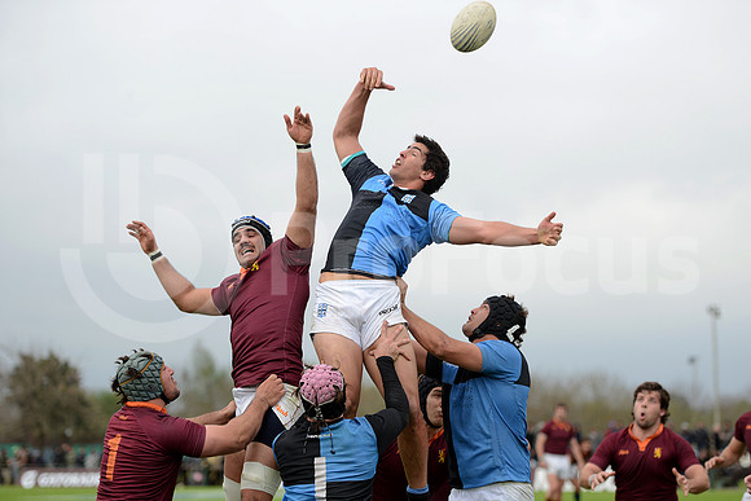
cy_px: 250
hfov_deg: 19.5
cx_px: 376
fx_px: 2191
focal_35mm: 105
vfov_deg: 13.0
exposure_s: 1/1250
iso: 320
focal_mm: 105
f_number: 2.8
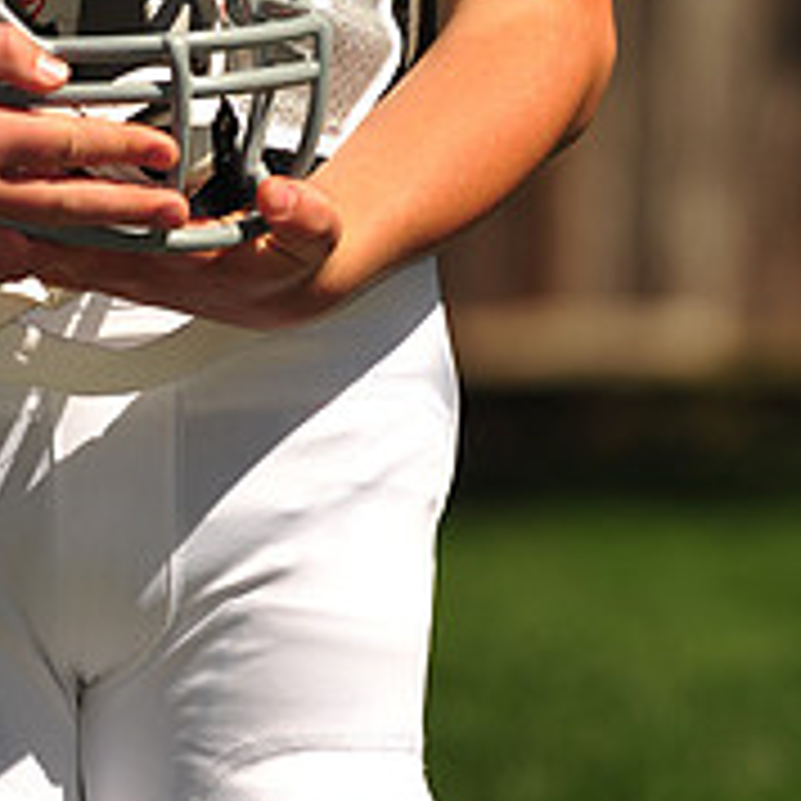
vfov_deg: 3.2
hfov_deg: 3.2
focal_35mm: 552
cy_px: -418
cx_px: 104
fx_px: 14451
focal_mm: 200
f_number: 5
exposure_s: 1/1000
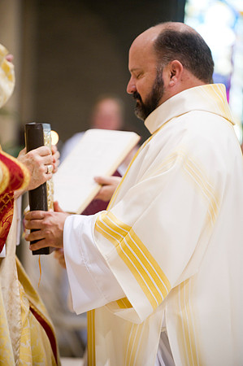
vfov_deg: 13.3
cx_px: 122
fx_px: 1573
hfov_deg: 8.8
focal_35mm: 155
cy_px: 183
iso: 2000
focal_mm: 155
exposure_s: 1/100
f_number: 2.8
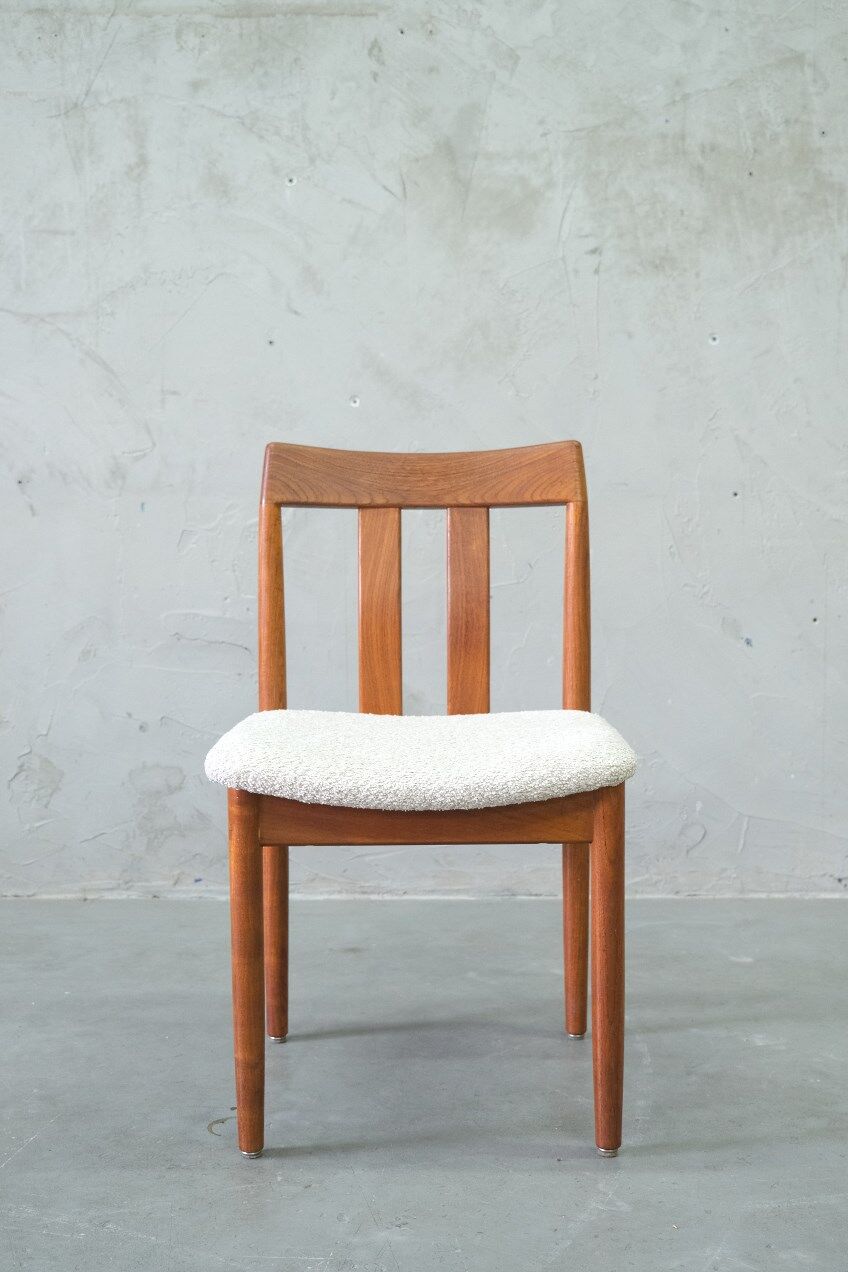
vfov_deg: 44.5
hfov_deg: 30.5
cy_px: 636
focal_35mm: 44
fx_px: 1555
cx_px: 424
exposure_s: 1/42
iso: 2000
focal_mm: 29.2
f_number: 4
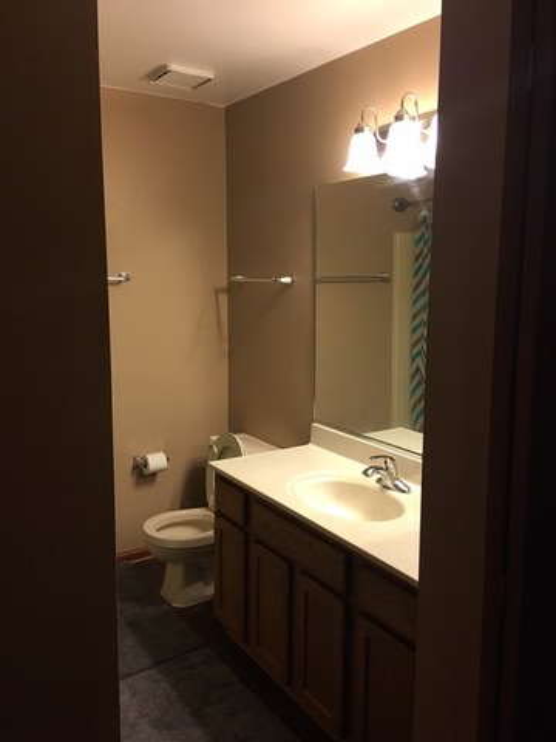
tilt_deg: -7.6
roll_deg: -1.1
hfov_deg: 48.2
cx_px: 278
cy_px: 371
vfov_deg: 61.7
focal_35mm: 29
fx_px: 621
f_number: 2.2
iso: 50
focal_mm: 4.15
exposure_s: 1/15
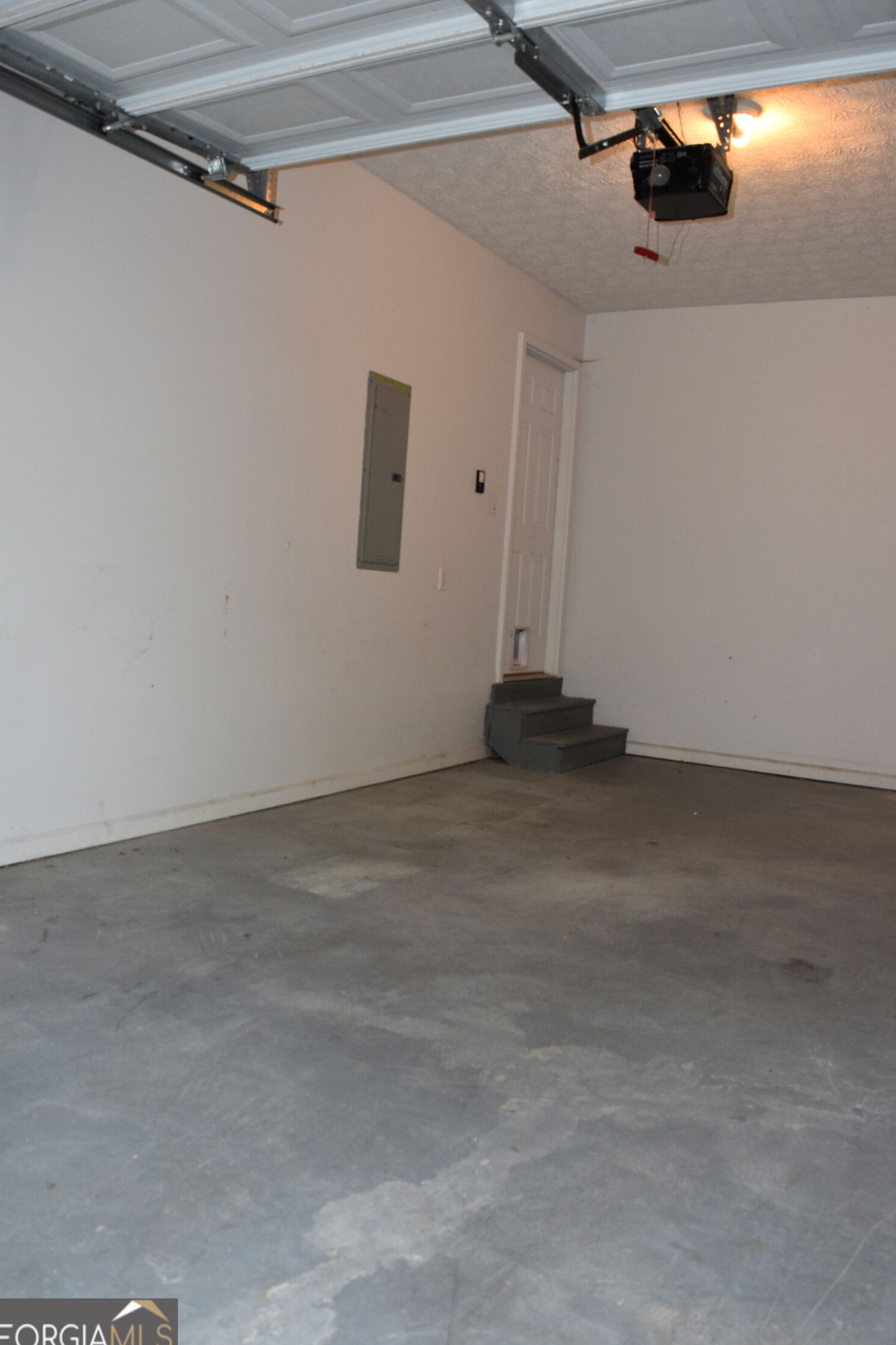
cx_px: 434
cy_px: 671
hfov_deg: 46.4
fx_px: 1045
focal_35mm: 28
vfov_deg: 65.5
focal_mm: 18
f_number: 5.6
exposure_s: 1/125
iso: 800
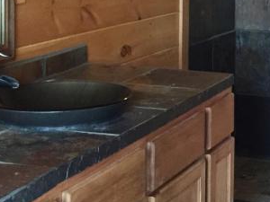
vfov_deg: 14.6
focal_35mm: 99
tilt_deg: -4.6
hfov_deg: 19.2
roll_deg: -2.2
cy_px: -10
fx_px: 772
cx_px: 279
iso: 250
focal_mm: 4.15
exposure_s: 1/30
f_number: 2.2
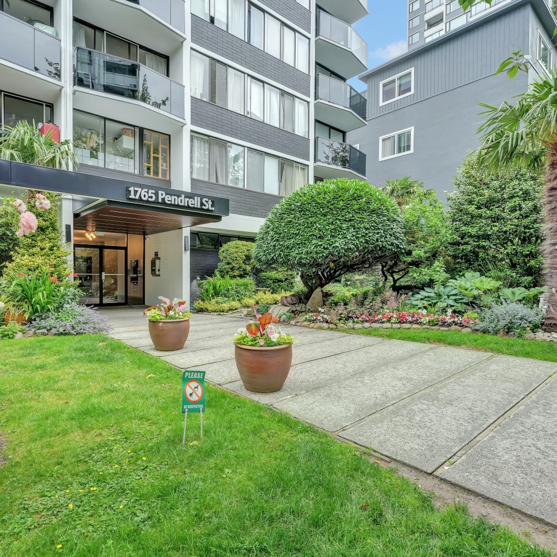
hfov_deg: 74.3
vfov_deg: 74.5
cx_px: 252
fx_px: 367
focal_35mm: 20
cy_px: 283
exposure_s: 1/100
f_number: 8
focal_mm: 15.1
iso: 400
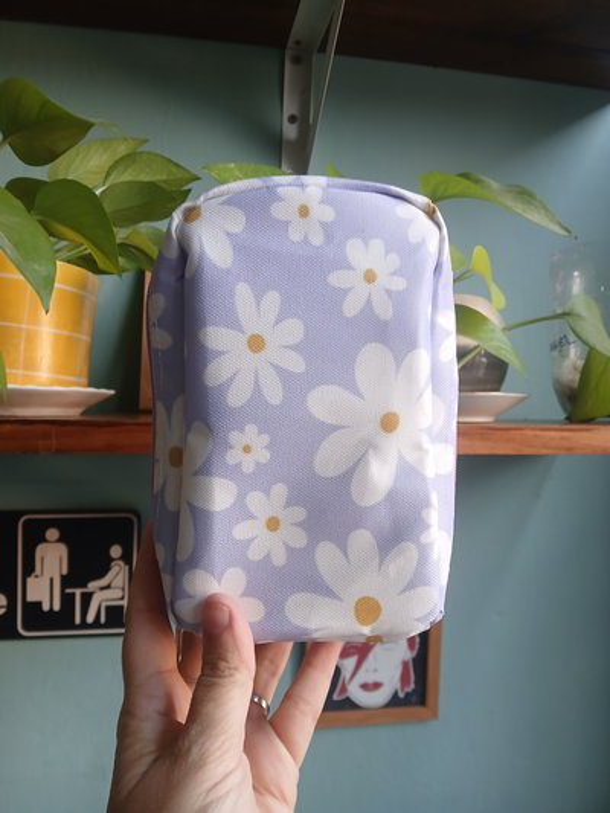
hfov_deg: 53.1
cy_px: 406
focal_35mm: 26
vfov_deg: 67.3
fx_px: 611
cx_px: 305
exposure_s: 1/50
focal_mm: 3.98
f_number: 1.8
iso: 200
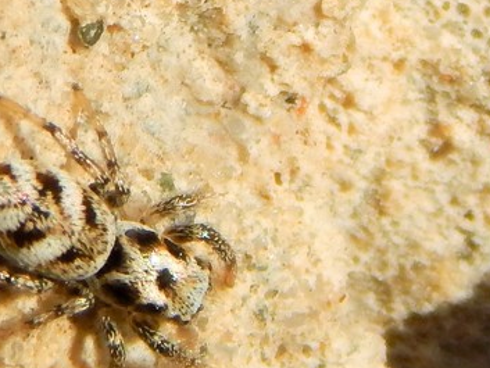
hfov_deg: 4.5
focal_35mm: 440
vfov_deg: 3.4
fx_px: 6230
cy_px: 247
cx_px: 98
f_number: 5.3
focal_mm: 32.8
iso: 125
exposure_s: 1/800
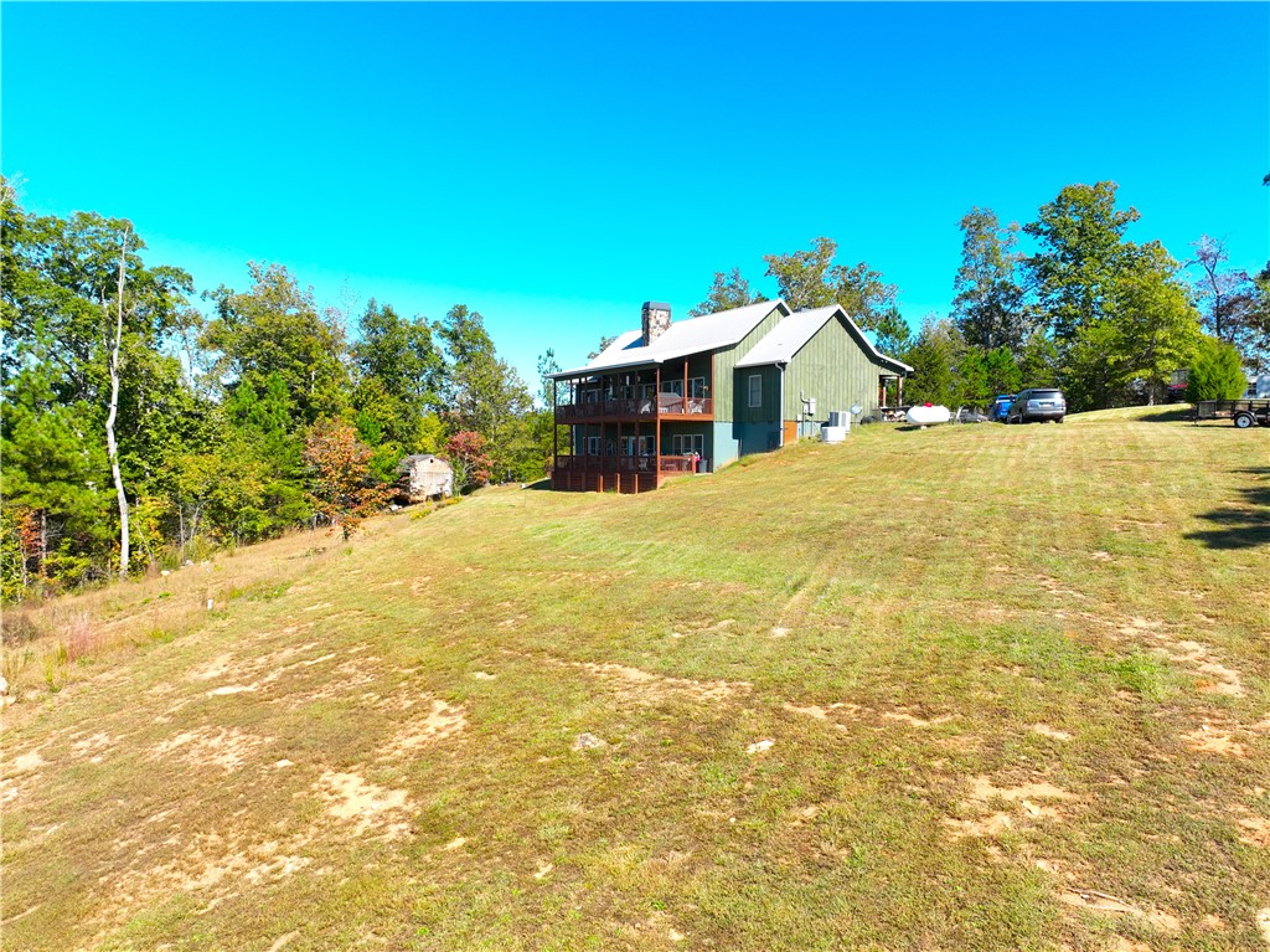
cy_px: 476
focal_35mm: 24
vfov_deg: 56.8
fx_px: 880
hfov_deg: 71.6
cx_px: 635
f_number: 2.8
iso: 120
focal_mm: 12.29
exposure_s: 1/100
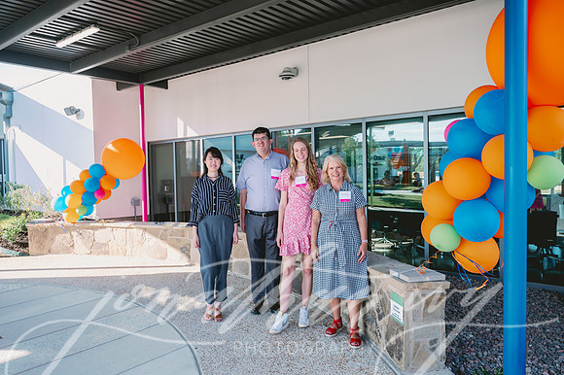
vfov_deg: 47.1
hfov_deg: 66.4
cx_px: 282
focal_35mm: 28
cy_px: 188
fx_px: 431
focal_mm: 27.5
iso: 125
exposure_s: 1/160
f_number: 4.5
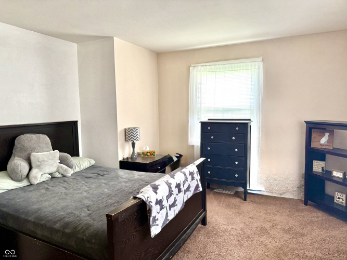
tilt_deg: -4.8
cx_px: 174
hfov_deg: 71.6
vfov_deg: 56.8
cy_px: 130
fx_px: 241
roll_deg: +0.3
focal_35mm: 24
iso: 200
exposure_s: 1/107
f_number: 1.78
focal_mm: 6.76
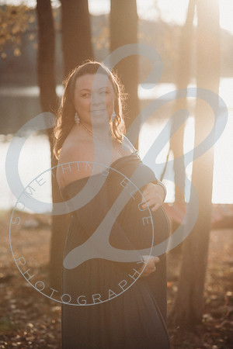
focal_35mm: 85
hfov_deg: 16.1
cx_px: 116
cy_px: 174
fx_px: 825
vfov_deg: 23.9
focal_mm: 85
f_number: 2.8
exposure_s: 1/200
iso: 100
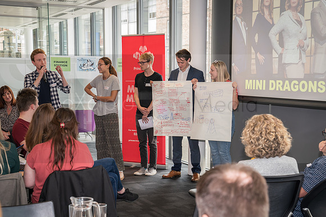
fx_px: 594
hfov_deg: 30.7
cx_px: 166
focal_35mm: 66
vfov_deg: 20.7
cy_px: 119
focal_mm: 60
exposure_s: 1/80
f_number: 6.3
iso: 800
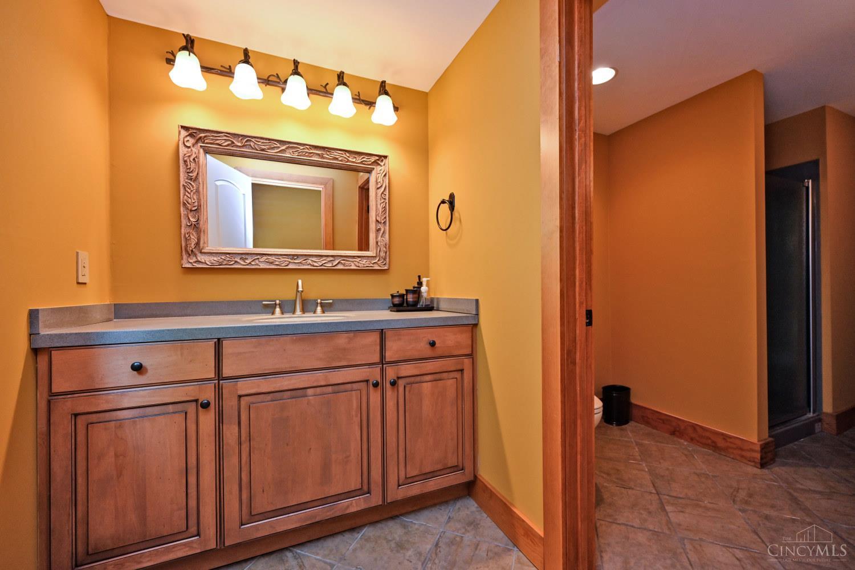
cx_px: 428
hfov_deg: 104.3
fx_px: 332
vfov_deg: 81.2
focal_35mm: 14
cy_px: 285
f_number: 4
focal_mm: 14
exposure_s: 1/60
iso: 500
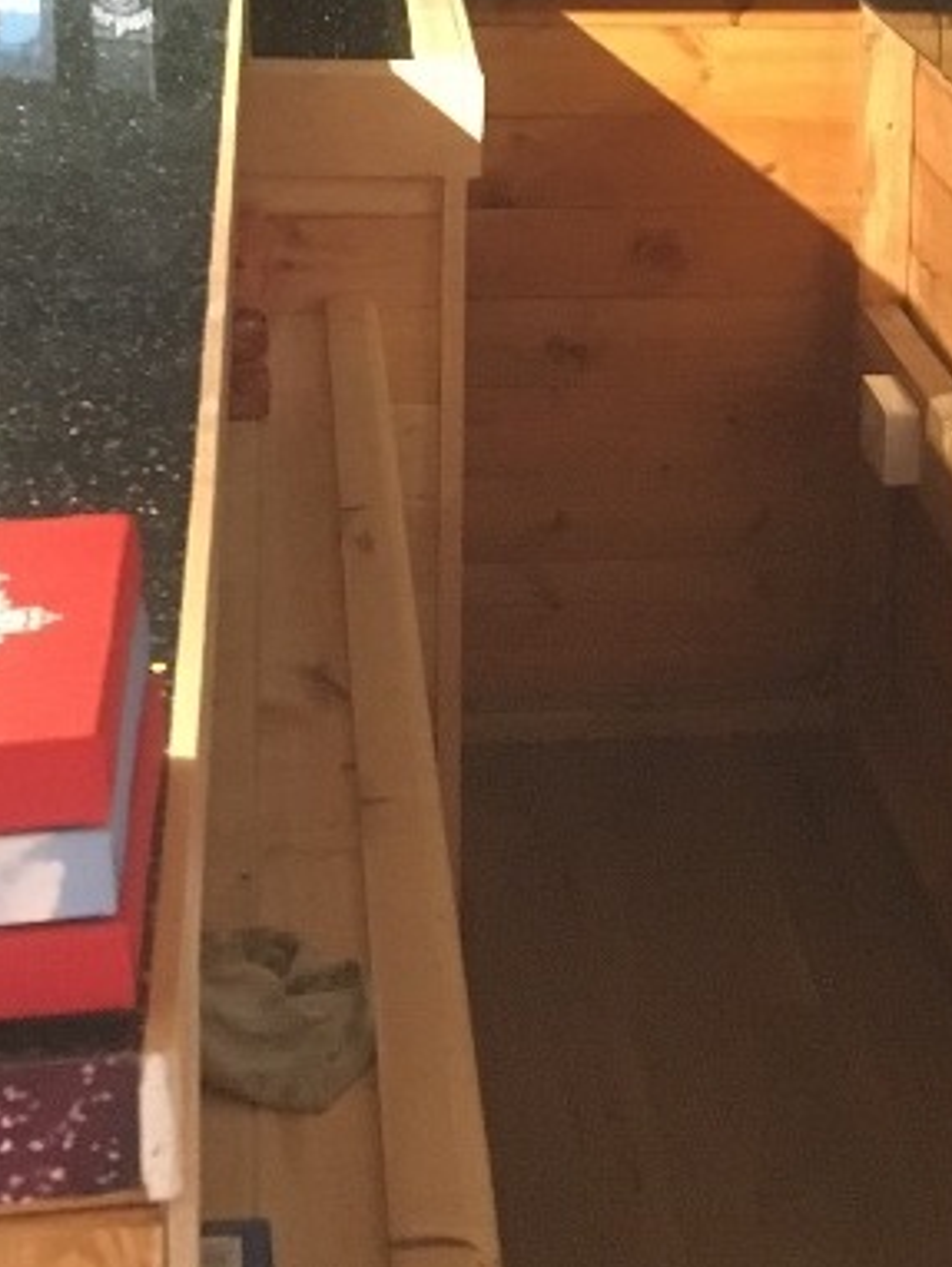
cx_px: 1045
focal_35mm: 91
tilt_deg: -12.5
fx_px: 3333
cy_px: 202
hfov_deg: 15.8
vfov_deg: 21.2
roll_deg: -0.8
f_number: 2.2
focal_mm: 4.15
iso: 250
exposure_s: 1/17
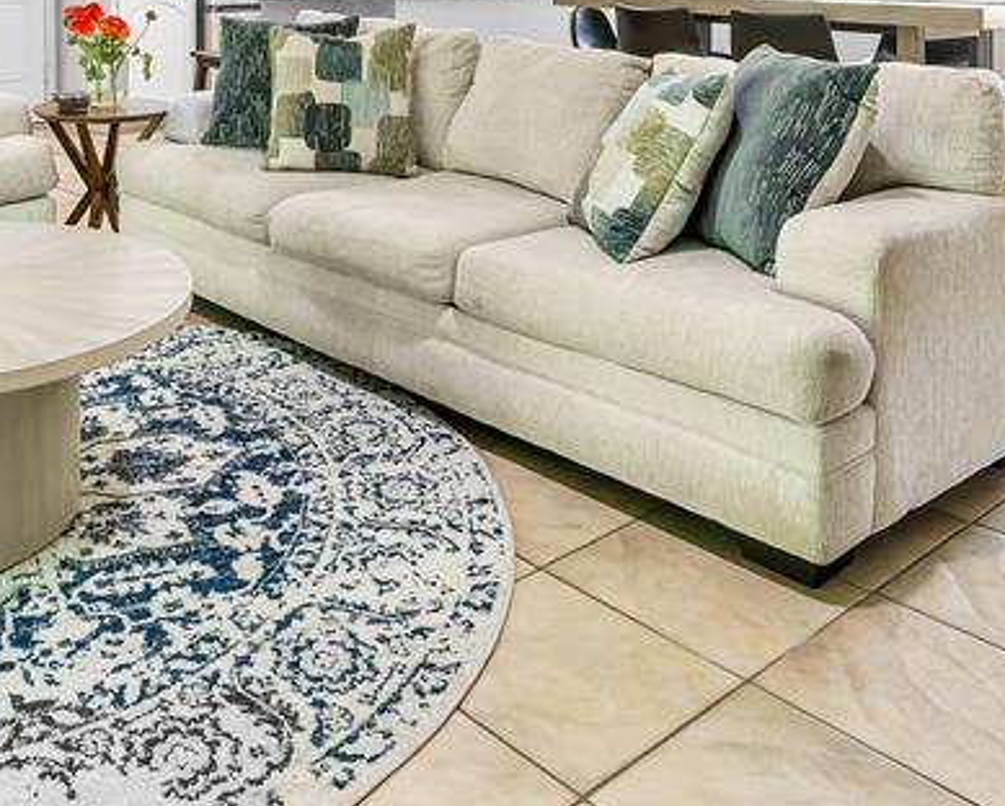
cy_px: -65
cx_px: 269
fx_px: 1102
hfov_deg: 47.5
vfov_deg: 35.0
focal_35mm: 37
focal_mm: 10
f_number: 11
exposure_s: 1/1.25
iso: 100
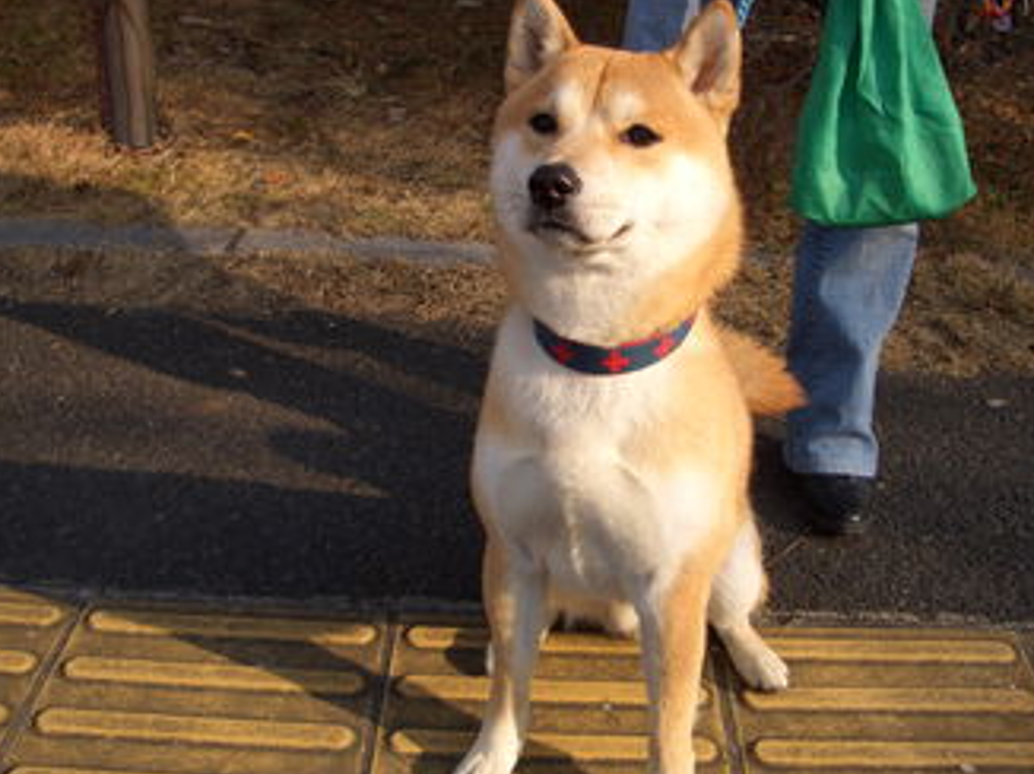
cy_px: 314
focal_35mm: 43
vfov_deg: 33.5
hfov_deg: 43.9
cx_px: 533
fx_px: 1283
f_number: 2.6
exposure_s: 1/800
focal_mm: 5.8
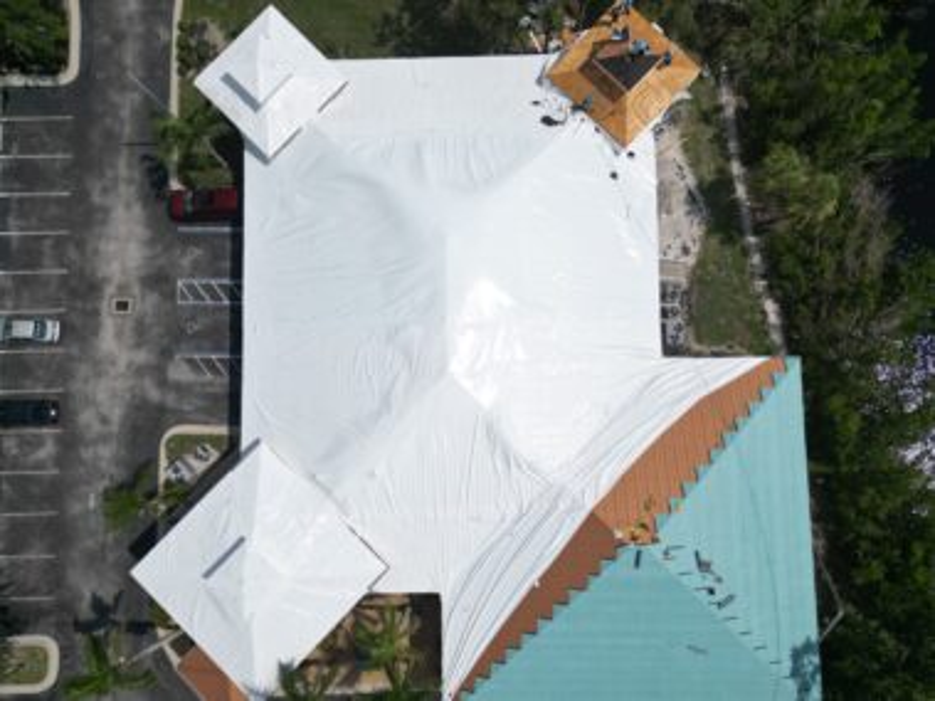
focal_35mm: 24
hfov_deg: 71.6
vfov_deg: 56.8
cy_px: 350
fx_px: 648
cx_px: 468
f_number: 1.7
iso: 110
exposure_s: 1/8000
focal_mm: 6.72
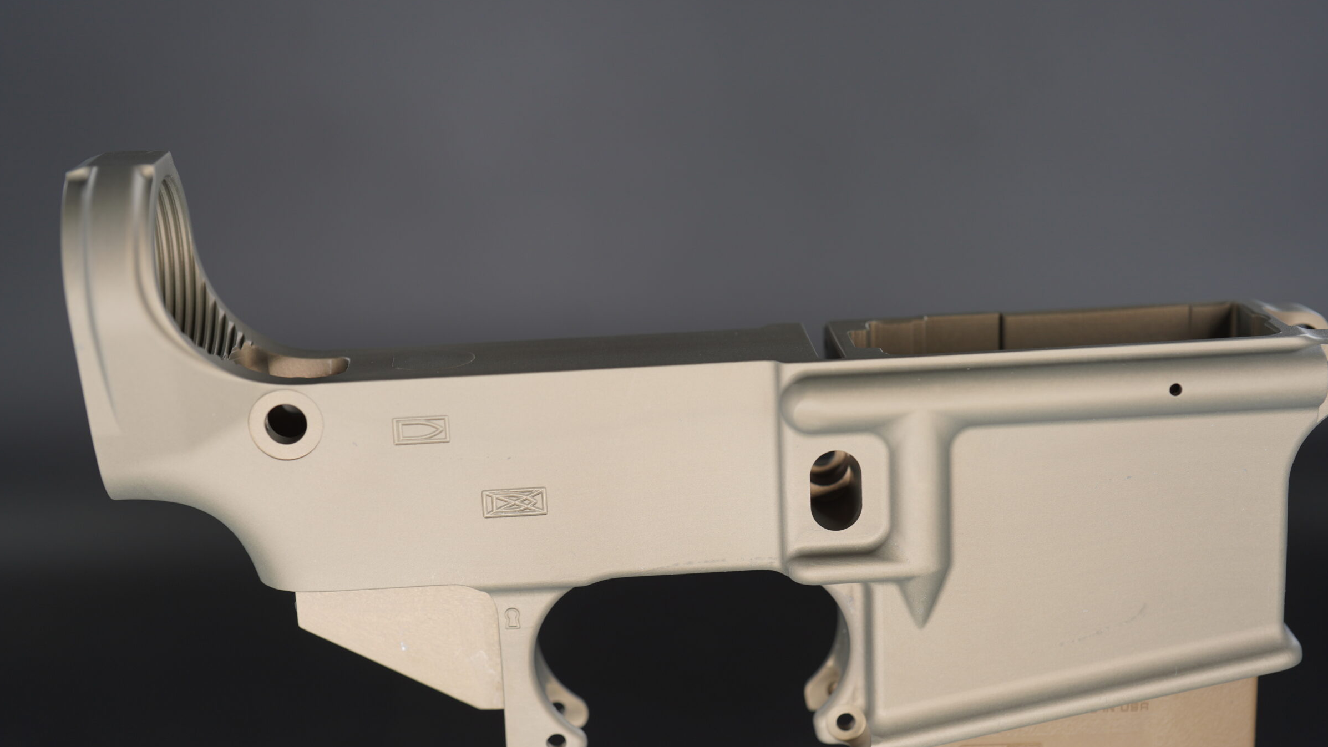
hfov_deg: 37.2
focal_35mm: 56
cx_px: 696
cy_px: 425
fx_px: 1972
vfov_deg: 21.4
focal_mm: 50
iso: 125
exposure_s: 1/60
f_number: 4
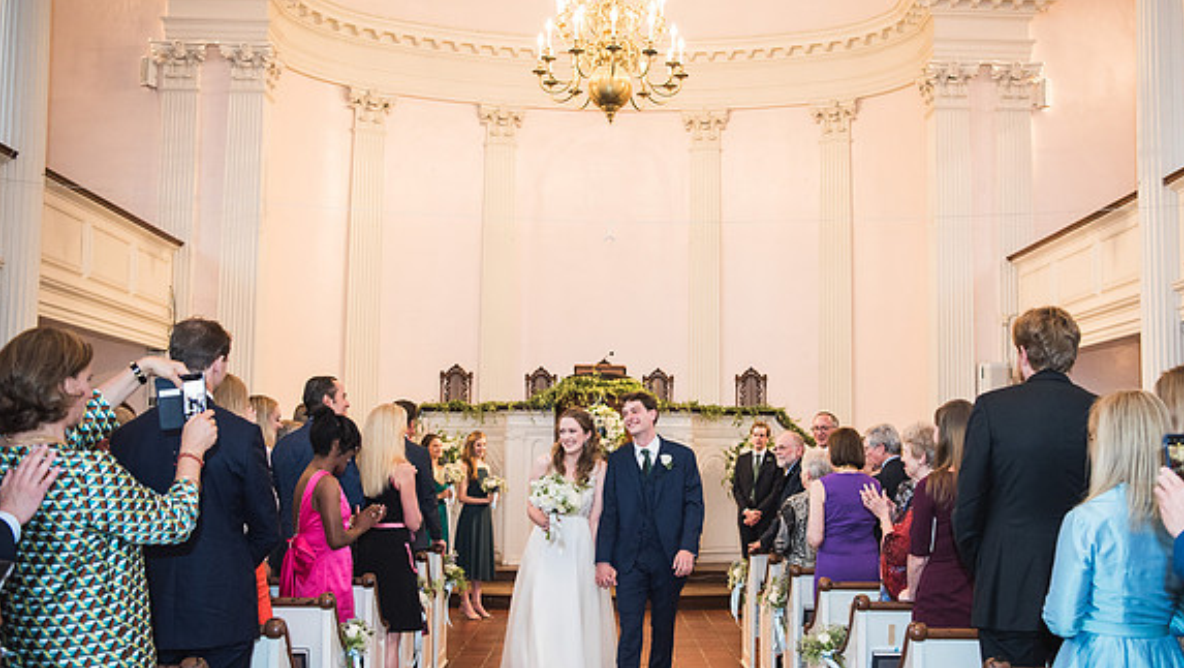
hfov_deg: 49.3
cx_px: 663
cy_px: 351
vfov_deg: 29.0
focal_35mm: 41
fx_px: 1288
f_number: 2.8
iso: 1000
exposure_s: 1/200
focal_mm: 34
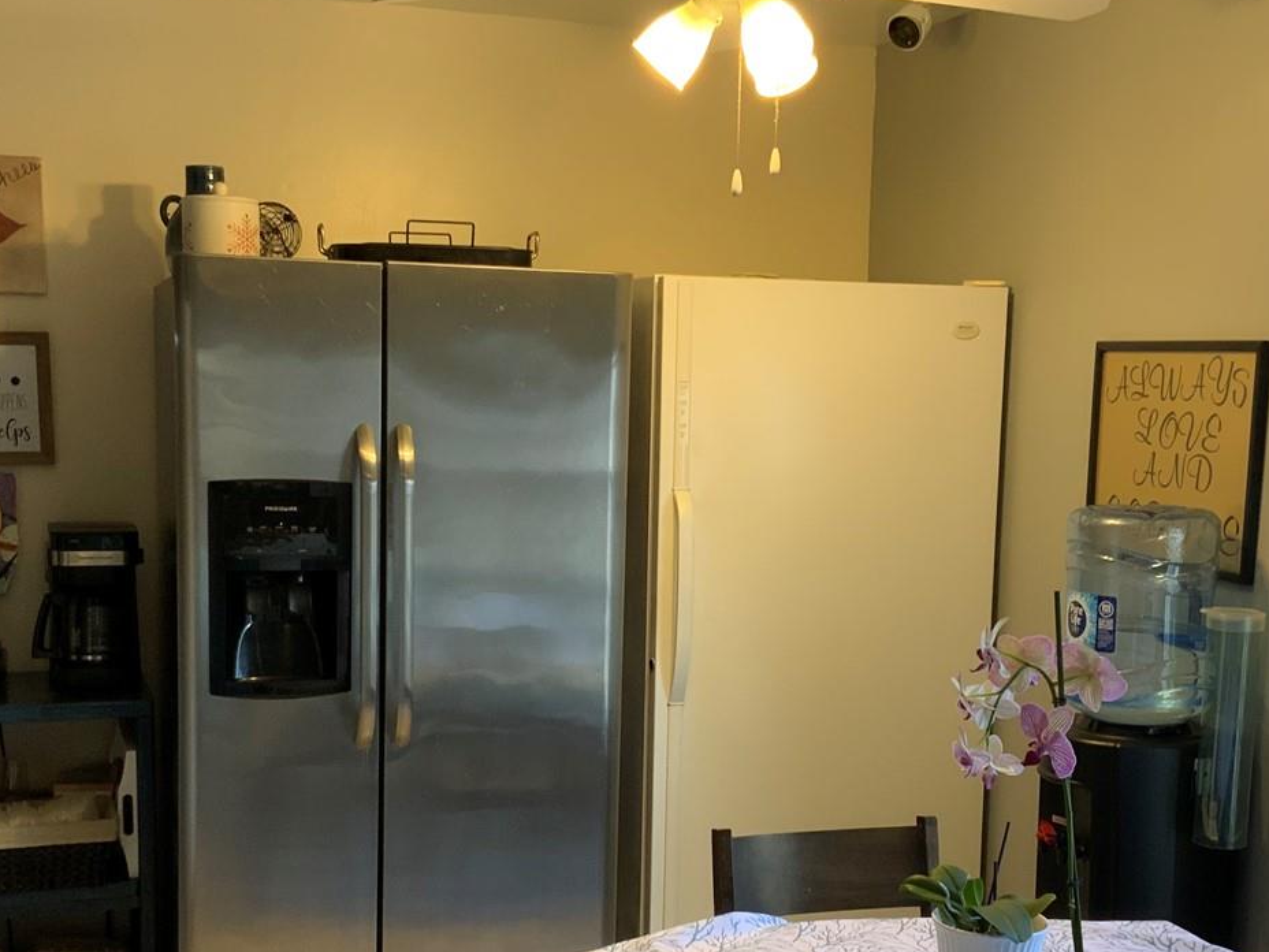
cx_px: 651
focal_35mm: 50
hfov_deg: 38.2
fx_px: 1833
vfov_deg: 28.9
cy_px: 625
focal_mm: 3
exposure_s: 1/60
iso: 80
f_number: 1.8
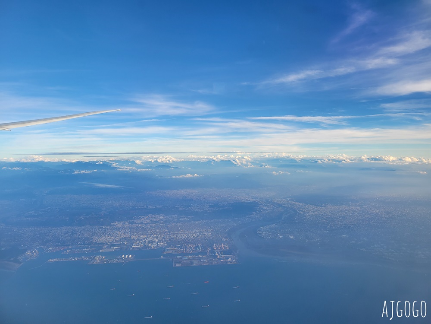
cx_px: 216
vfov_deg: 53.1
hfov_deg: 67.3
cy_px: 162
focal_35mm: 26
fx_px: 324
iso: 40
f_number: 1.8
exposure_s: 1/1005
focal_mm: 5.4
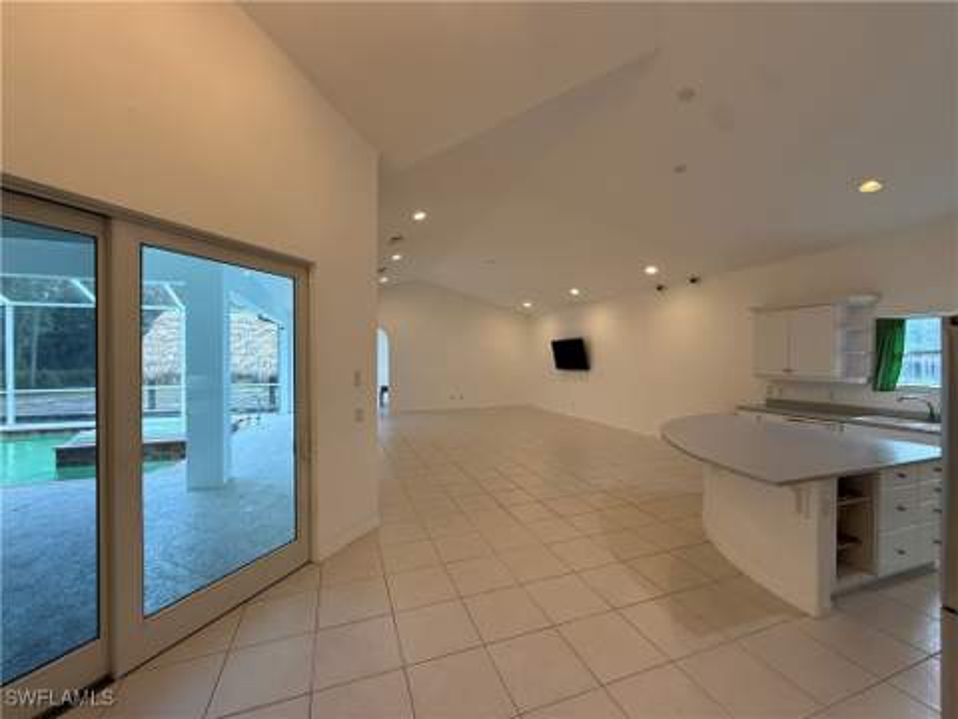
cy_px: 360
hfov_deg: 102.1
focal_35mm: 14
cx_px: 479
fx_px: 387
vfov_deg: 85.7
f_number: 2.2
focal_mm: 2.22
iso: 200
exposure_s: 1/120
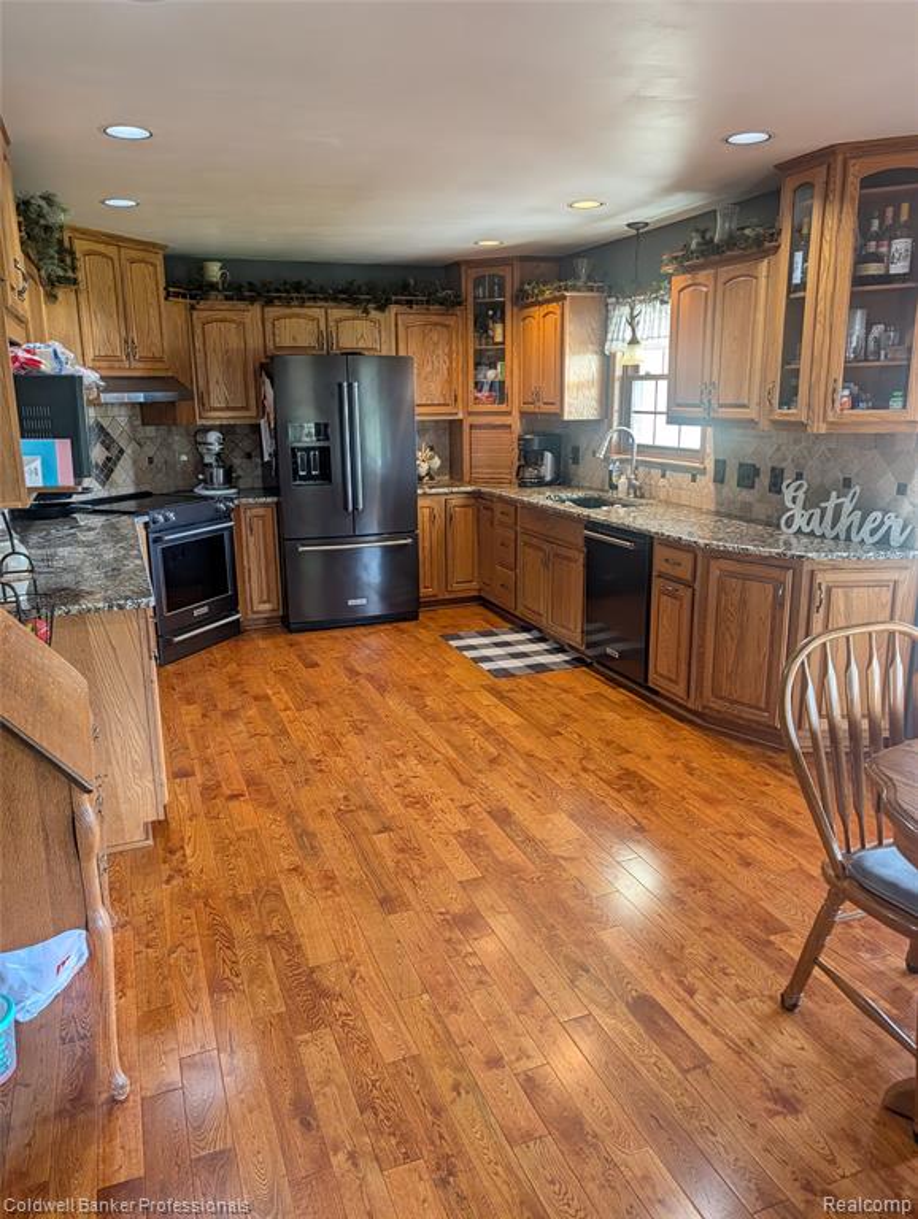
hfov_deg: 56.9
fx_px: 847
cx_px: 459
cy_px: 610
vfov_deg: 71.5
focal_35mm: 24
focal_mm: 6.9
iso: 259
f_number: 1.68
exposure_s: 1/120
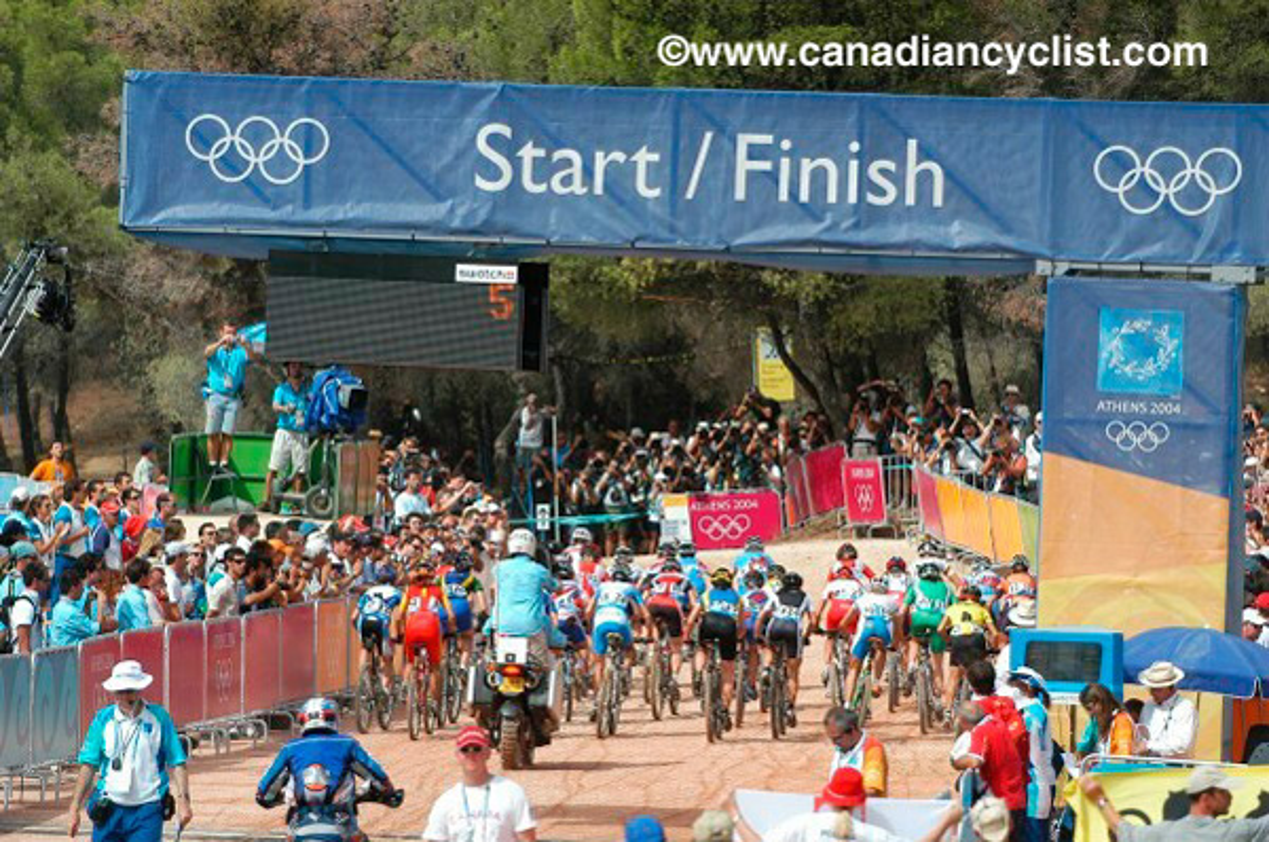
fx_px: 9238
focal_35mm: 262
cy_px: 421
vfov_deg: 5.2
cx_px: 634
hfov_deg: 7.9
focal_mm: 175
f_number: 4
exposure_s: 1/1250
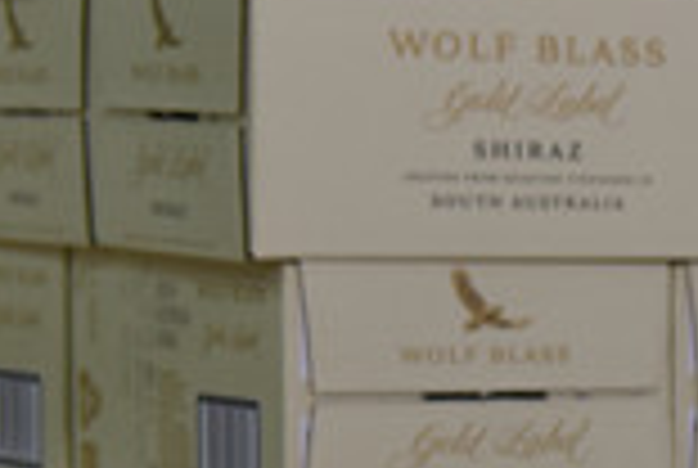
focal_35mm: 247
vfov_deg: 5.6
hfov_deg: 7.9
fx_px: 4798
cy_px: 479
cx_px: 1495
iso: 800
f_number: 4
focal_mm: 48
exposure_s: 1/100
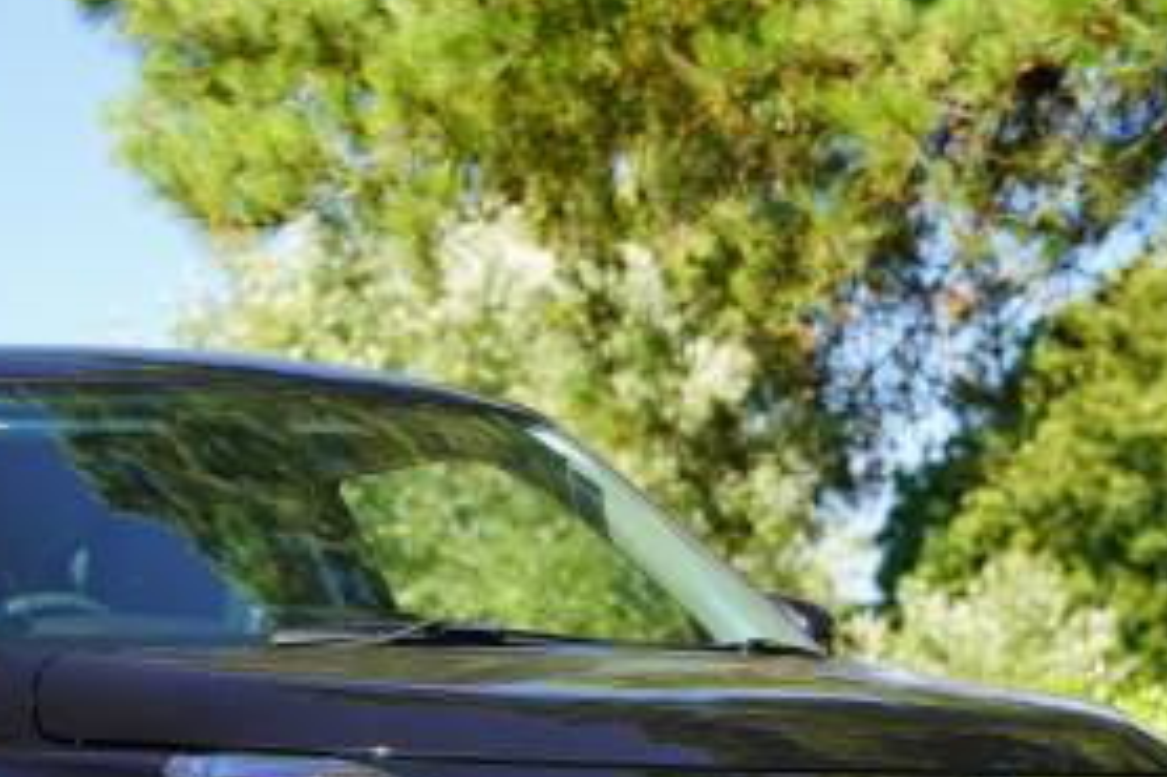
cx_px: 277
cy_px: 827
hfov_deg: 13.3
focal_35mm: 154
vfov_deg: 8.8
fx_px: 4996
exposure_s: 1/80
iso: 100
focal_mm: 67.1
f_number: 4.5
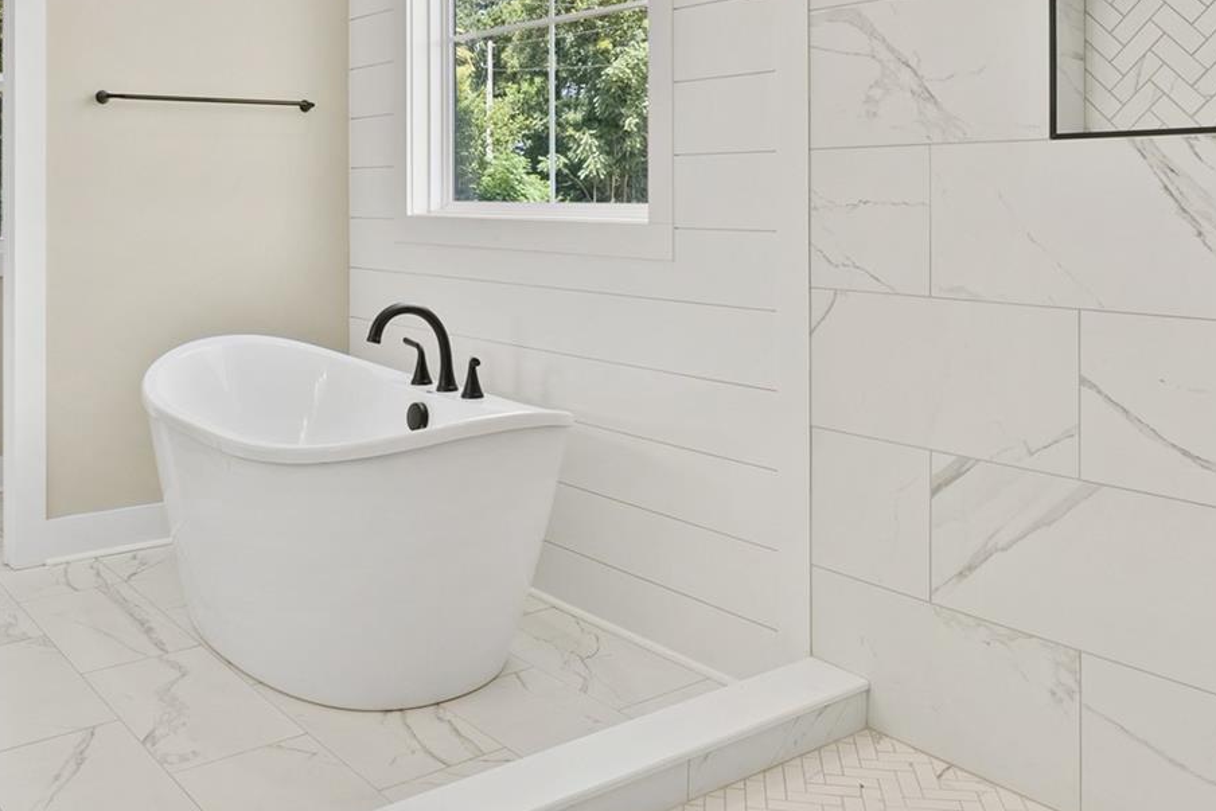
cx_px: 523
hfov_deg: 55.6
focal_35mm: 34
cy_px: 192
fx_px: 1149
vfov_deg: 37.8
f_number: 11
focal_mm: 15
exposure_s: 1/2.5
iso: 100
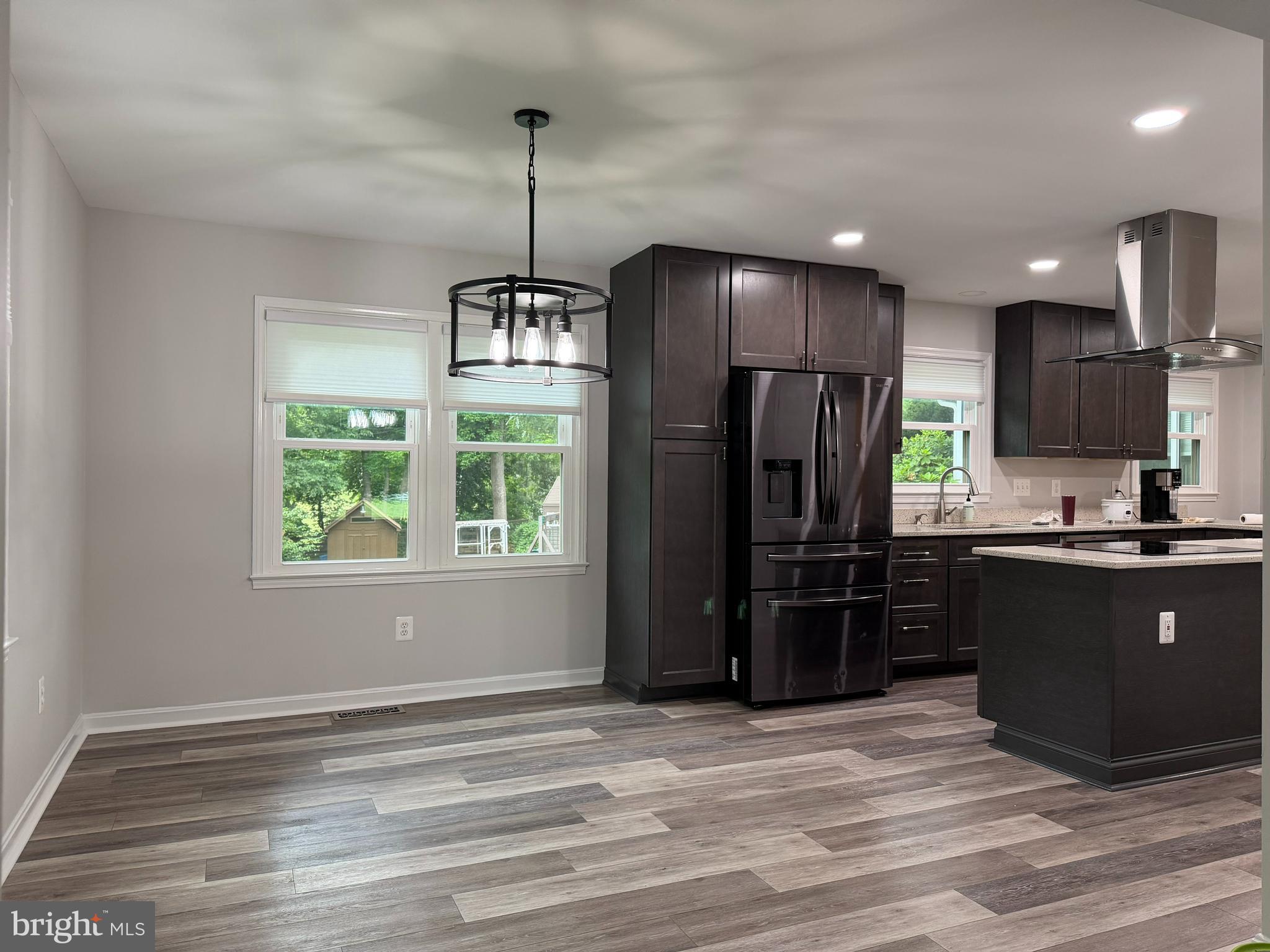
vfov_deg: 56.8
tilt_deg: -0.2
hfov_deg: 71.6
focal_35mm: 24
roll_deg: +0.0
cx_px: 635
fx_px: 881
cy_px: 476
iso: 250
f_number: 1.78
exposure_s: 1/120
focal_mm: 6.76
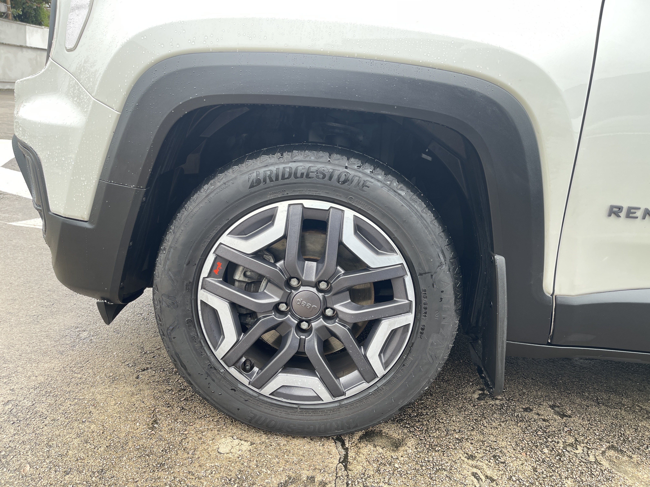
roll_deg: -7.6
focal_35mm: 25
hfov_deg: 69.4
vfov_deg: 54.9
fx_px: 469
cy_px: 244
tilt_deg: -17.2
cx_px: 325
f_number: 1.6
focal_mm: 5.1
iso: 40
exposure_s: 1/121
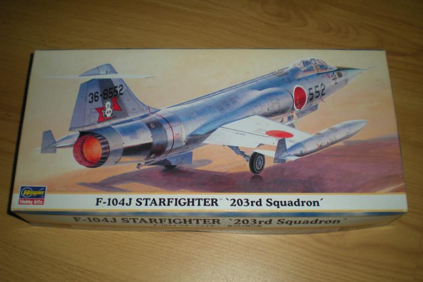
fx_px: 470
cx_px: 211
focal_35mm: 40
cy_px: 148
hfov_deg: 48.5
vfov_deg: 33.4
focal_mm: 6.3
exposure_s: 1/60
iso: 64
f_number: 3.1
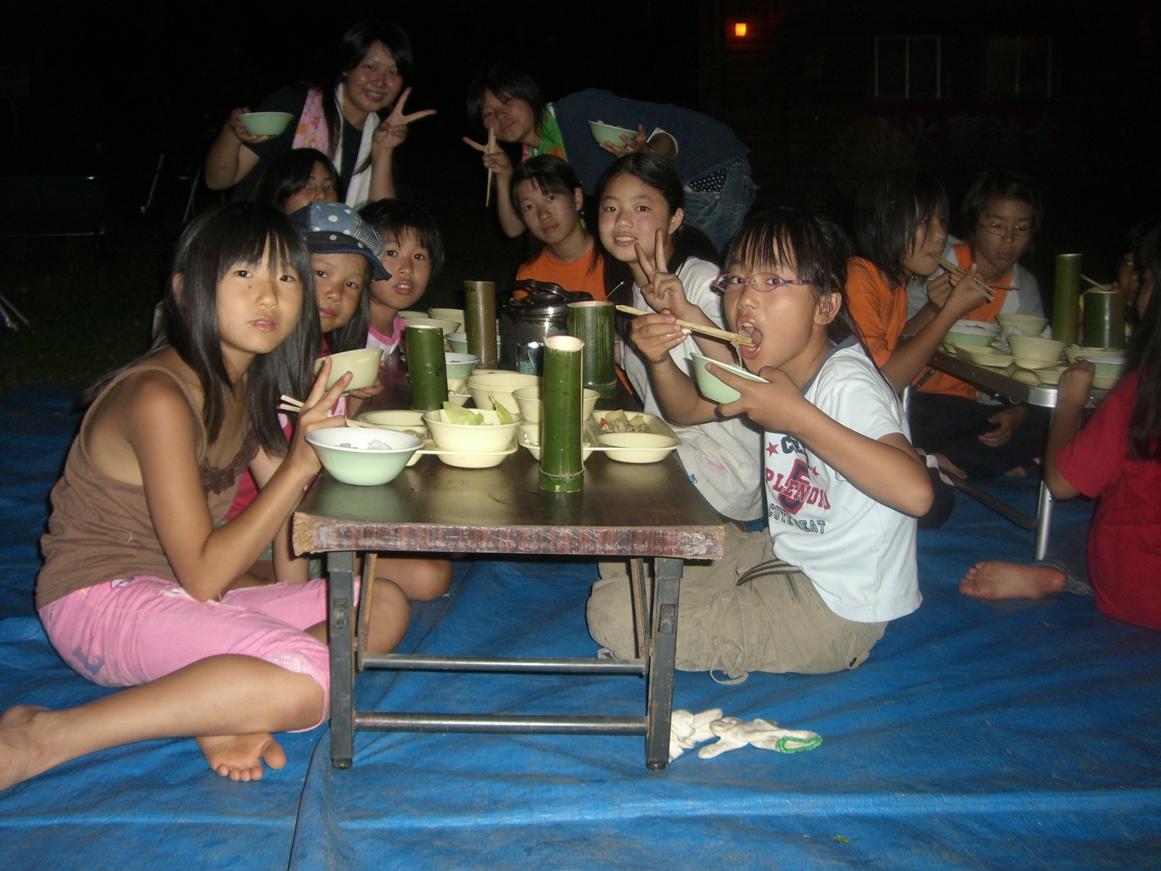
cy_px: 436
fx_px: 1274
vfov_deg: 37.7
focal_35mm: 38
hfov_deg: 49.0
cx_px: 580
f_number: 2.7
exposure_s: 1/60
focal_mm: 6.2
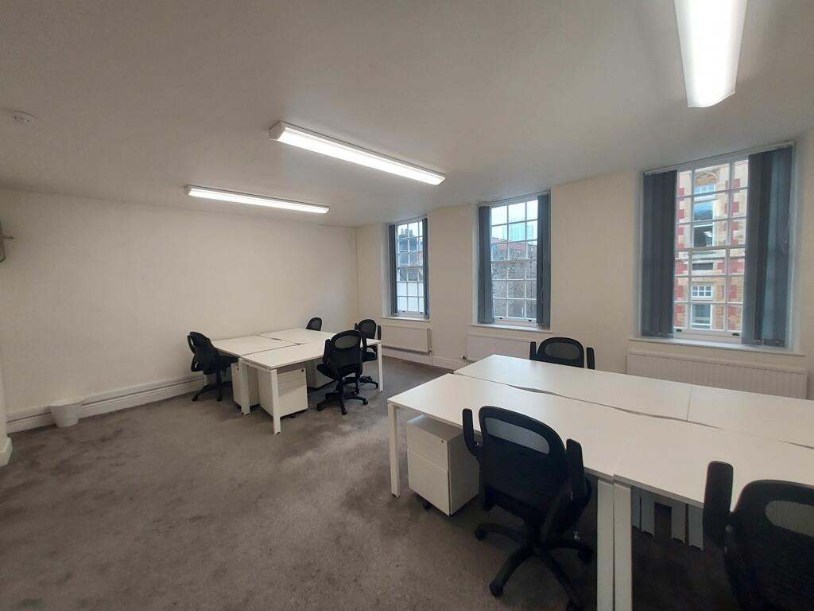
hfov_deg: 106.2
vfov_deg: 89.9
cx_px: 407
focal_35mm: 13
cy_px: 306
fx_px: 306
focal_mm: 1.42
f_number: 2.2
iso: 64
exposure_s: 1/100
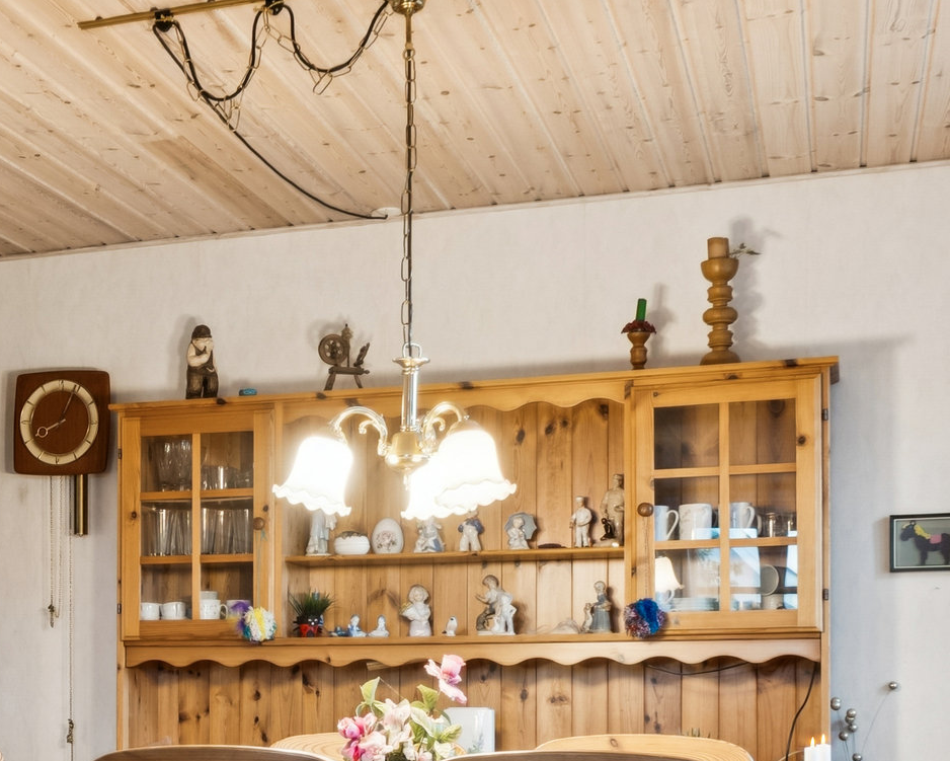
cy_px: 719
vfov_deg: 21.3
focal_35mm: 70
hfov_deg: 26.0
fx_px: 1962
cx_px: 30
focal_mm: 15.5
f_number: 8
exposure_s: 1.3
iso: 200
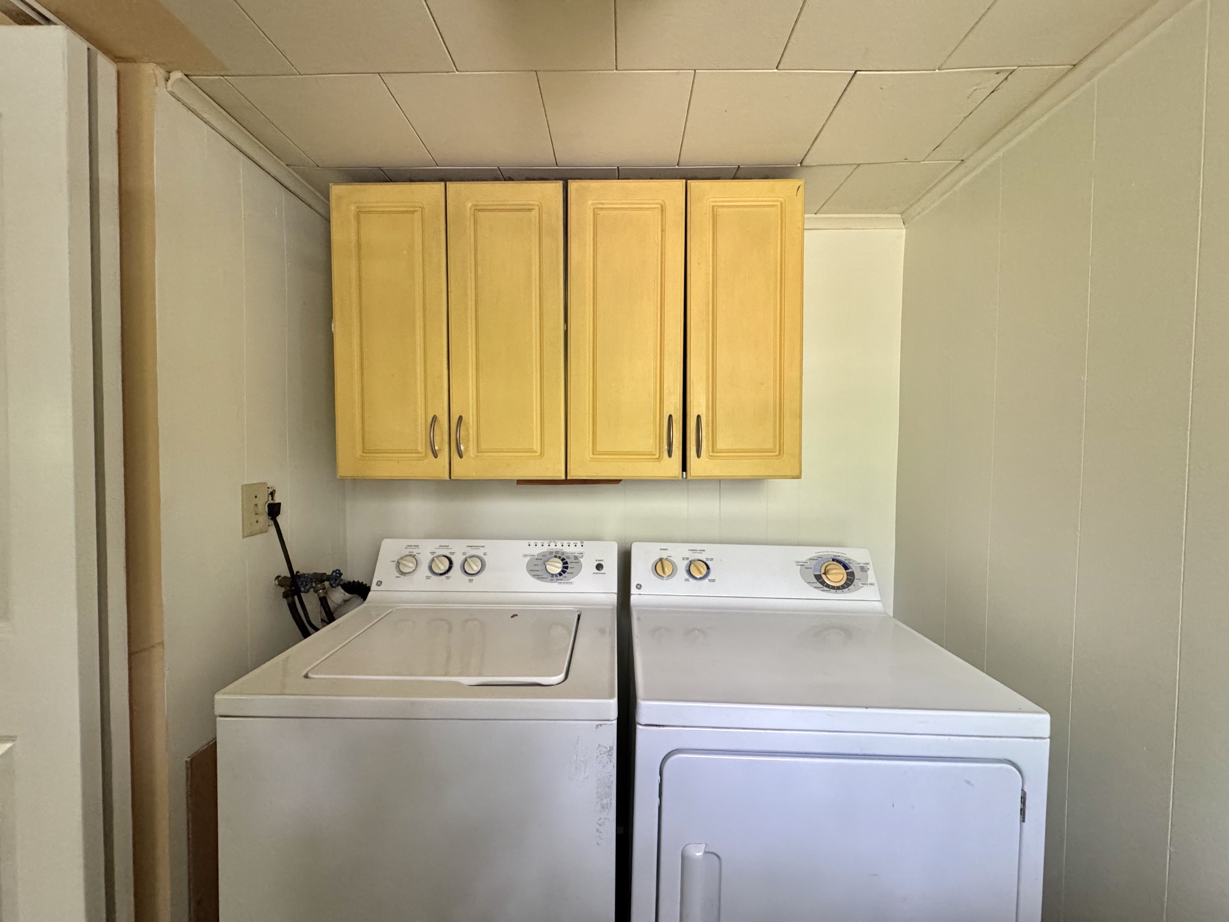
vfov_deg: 85.7
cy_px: 461
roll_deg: -0.5
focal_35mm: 14
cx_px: 614
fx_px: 497
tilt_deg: -2.6
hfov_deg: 102.1
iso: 400
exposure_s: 1/60
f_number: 2.2
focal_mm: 2.22
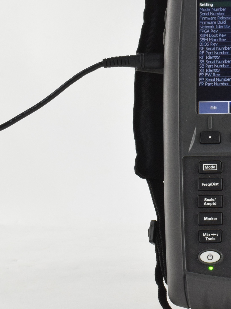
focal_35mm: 115
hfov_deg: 12.5
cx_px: 282
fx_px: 1024
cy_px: 122
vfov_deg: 17.1
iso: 1600
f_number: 22
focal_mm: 36
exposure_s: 1/30
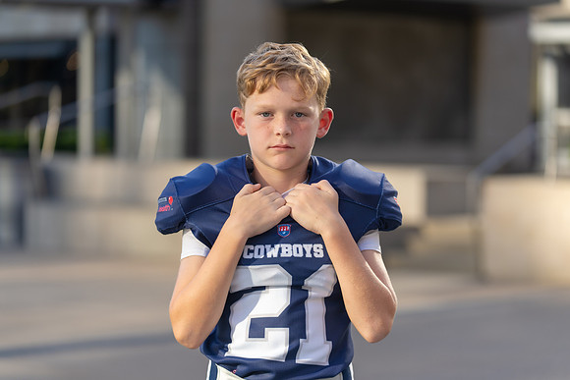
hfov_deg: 18.6
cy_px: 190
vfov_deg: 12.5
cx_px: 285
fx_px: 1737
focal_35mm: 110
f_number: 2.8
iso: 100
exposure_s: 1/640
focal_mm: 108
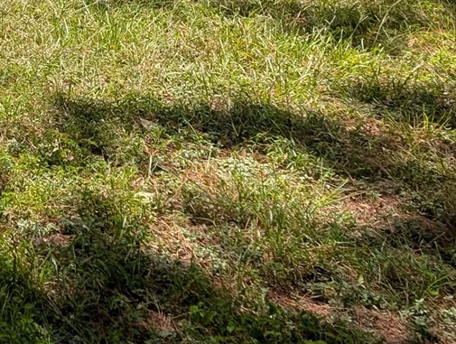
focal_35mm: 97
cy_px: -299
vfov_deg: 13.5
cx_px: -452
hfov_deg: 15.9
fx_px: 1281
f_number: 1.68
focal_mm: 6.9
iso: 24
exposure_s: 1/771
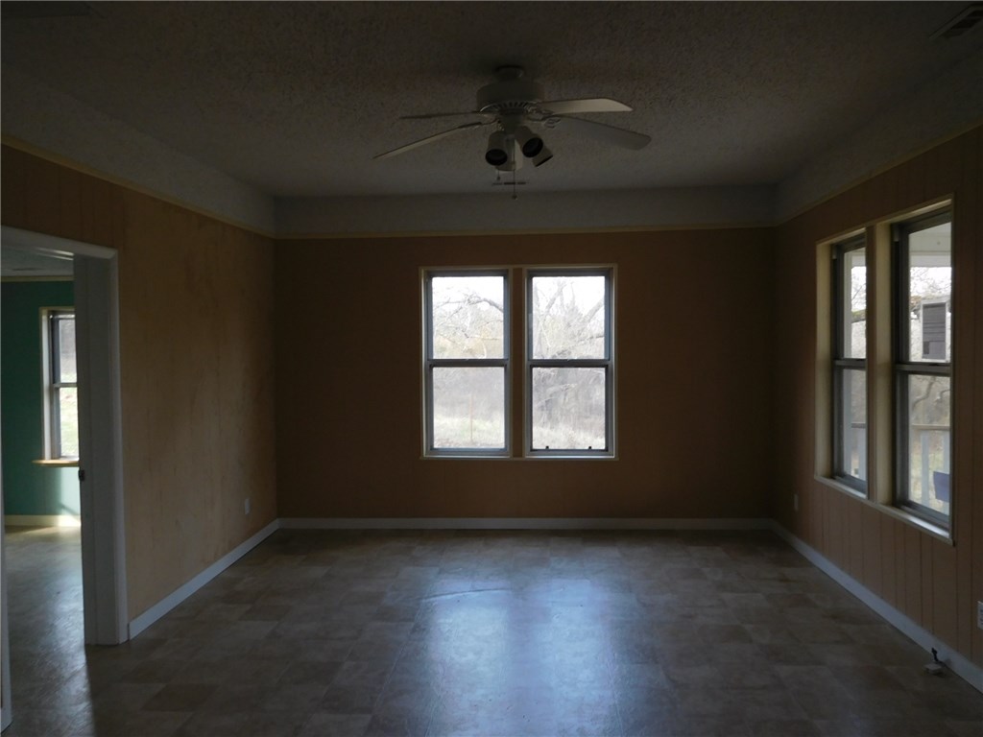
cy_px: 368
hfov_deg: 69.4
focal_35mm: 25
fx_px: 710
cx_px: 492
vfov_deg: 54.9
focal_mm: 4.5
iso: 125
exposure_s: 1/30
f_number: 3.4
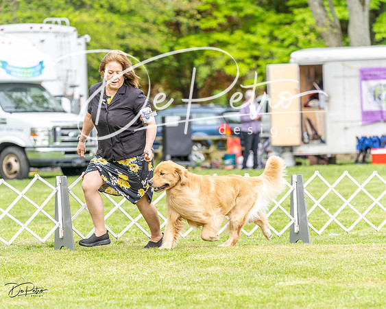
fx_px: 2341
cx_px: 193
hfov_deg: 9.4
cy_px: 154
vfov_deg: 7.5
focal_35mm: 205
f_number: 4.5
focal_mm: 182
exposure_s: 1/640
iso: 400
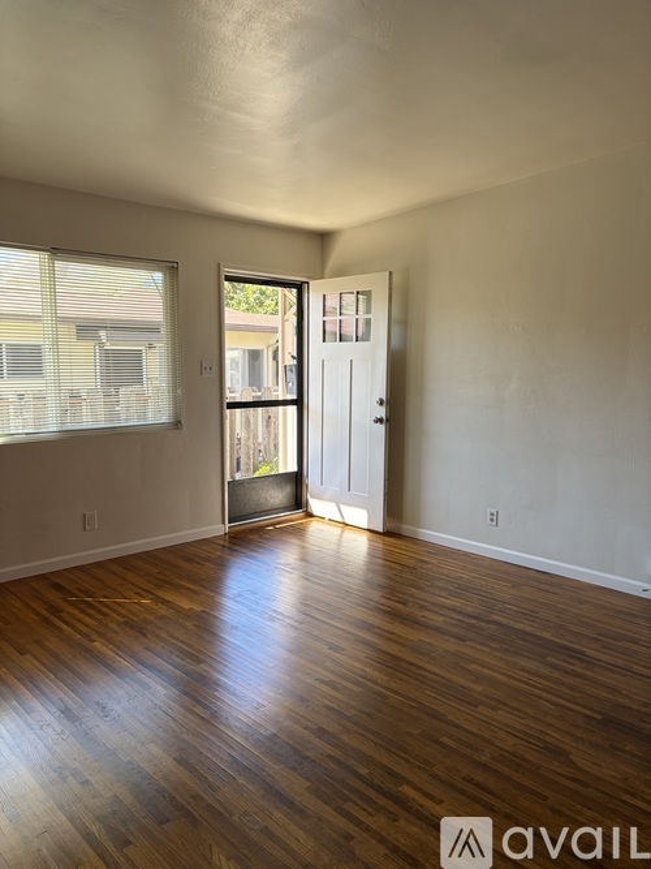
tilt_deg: -6.6
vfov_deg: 67.3
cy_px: 434
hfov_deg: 53.0
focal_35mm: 26
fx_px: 652
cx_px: 326
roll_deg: -0.2
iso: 50
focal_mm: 5.96
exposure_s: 1/183
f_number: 1.6
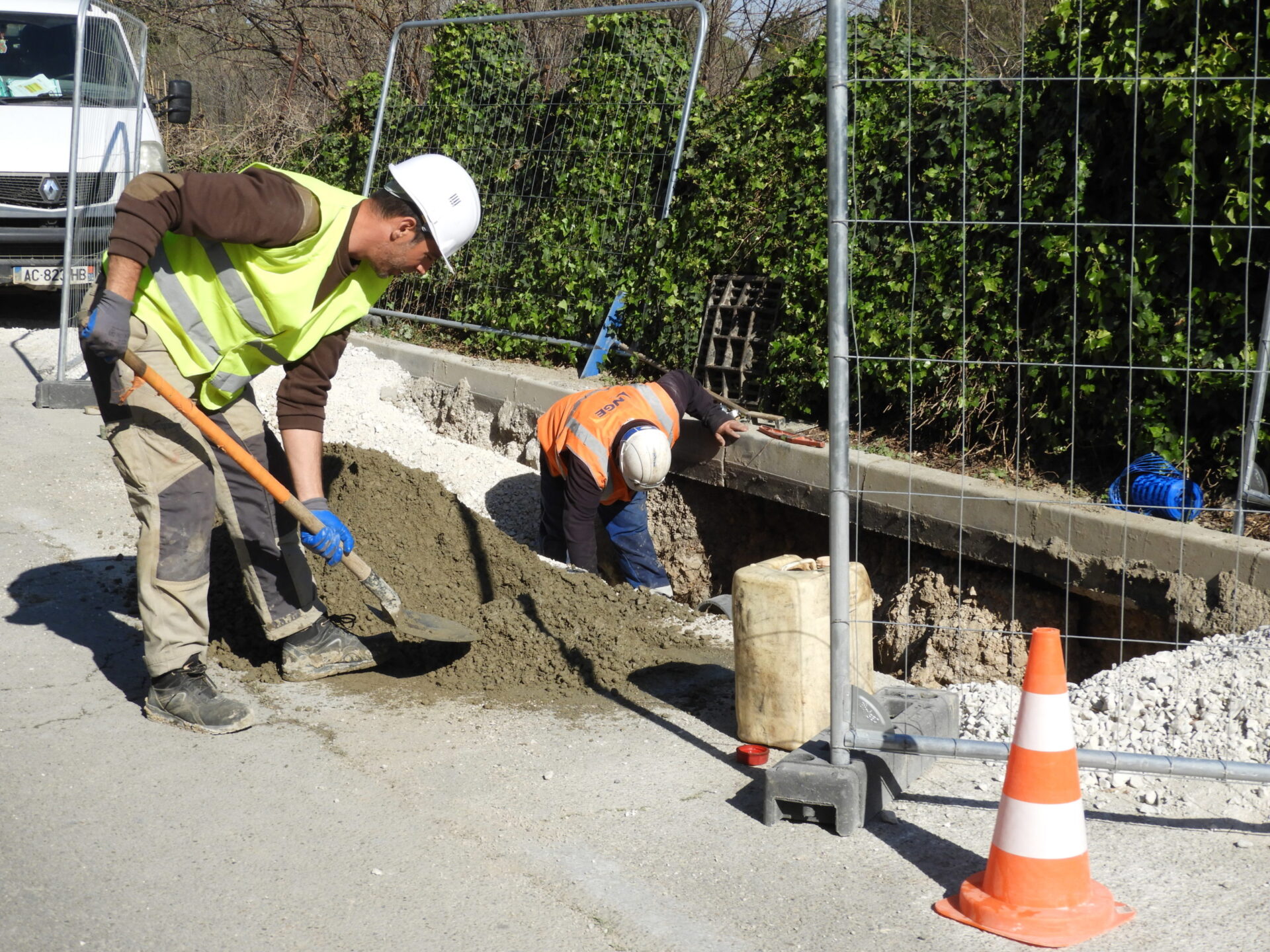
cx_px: 635
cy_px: 476
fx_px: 2201
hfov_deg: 32.2
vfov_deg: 24.4
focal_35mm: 60
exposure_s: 1/1000
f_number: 4.2
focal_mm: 10.7
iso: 100
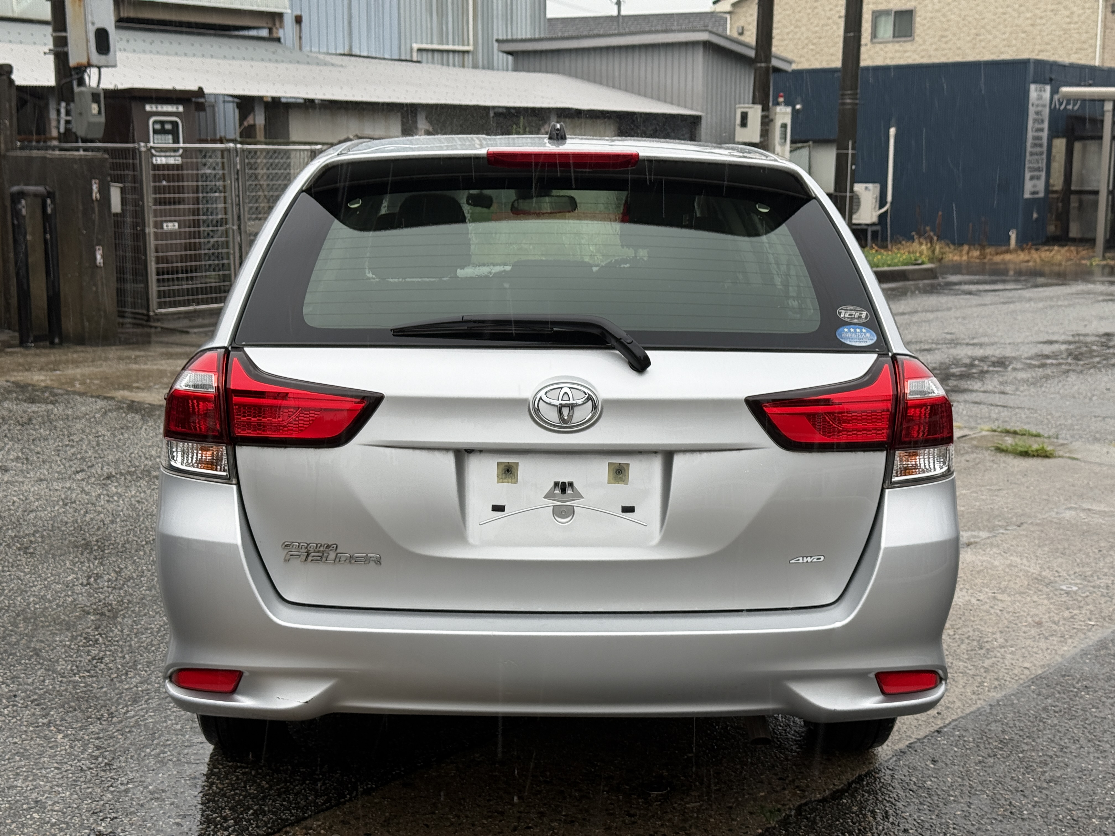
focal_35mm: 48
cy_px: 418
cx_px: 558
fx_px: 1546
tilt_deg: -9.1
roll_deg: +0.2
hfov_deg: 39.7
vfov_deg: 30.3
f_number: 1.78
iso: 50
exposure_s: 1/128
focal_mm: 6.76
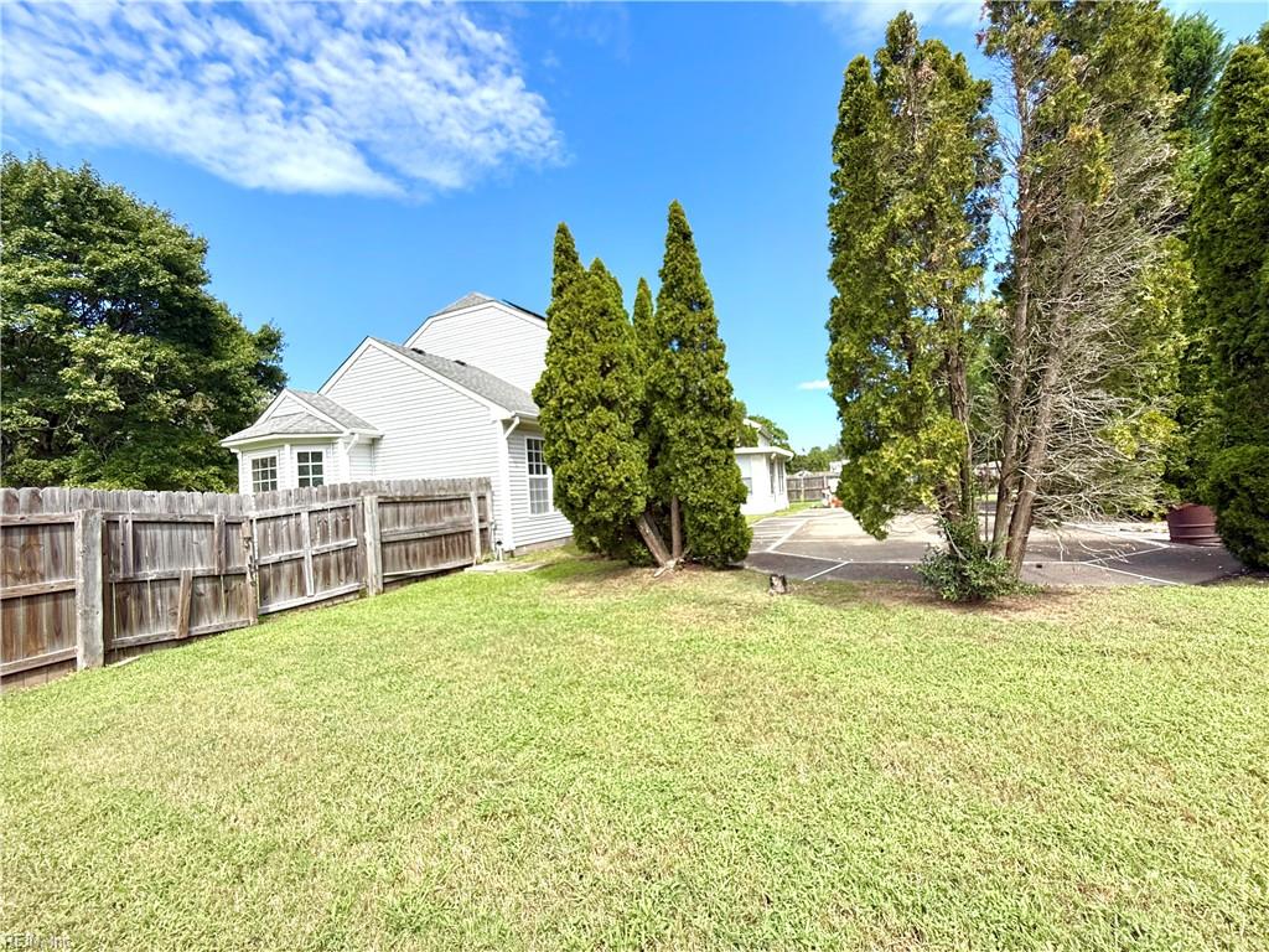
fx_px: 513
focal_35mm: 14
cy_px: 476
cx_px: 634
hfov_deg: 102.1
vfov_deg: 85.7
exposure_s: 1/1167
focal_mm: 2.22
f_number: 2.2
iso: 64
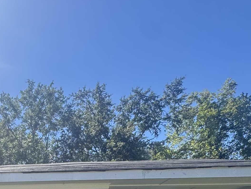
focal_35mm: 41
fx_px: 297
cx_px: -20
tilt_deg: +0.3
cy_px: 247
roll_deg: -0.7
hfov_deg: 38.5
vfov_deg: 28.6
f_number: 2.2
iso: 40
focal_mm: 2.22
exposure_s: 1/596
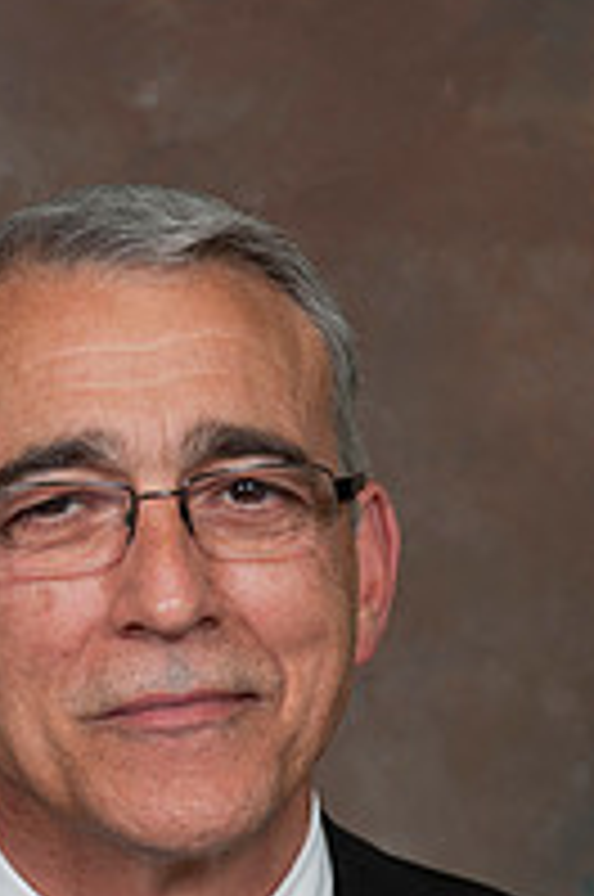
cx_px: 254
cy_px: 910
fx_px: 9537
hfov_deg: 3.6
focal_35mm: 384
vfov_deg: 5.4
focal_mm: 170
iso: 320
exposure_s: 1/125
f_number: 5.6
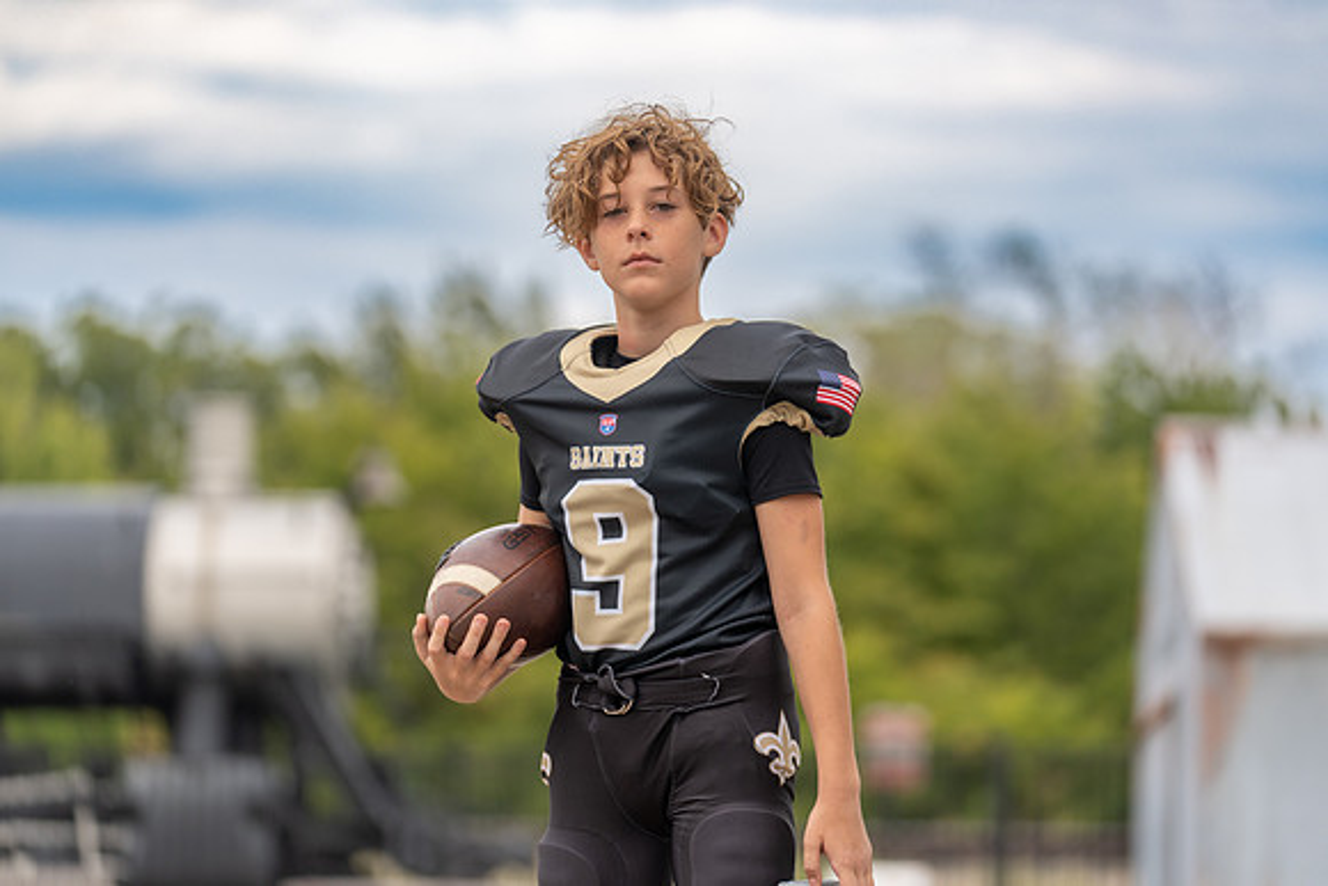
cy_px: 442
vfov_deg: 9.8
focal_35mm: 139
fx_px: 5145
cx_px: 685
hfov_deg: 14.7
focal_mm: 132
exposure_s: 1/400
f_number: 2.8
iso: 100
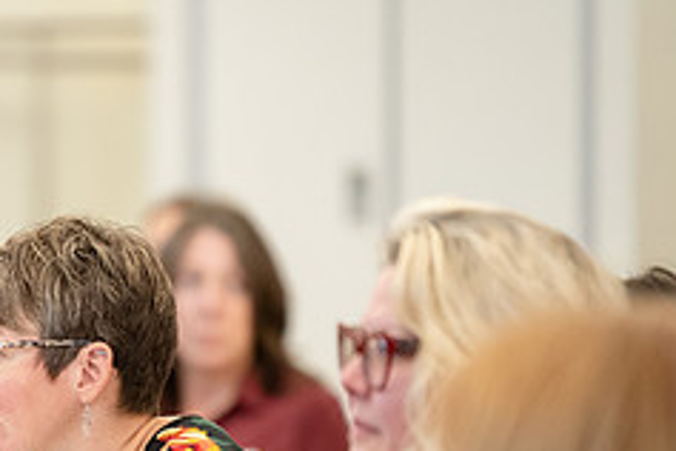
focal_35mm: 501
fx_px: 9407
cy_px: 452
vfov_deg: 2.7
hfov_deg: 4.1
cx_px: -68
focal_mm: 200
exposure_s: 1/200
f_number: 2.8
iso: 3200
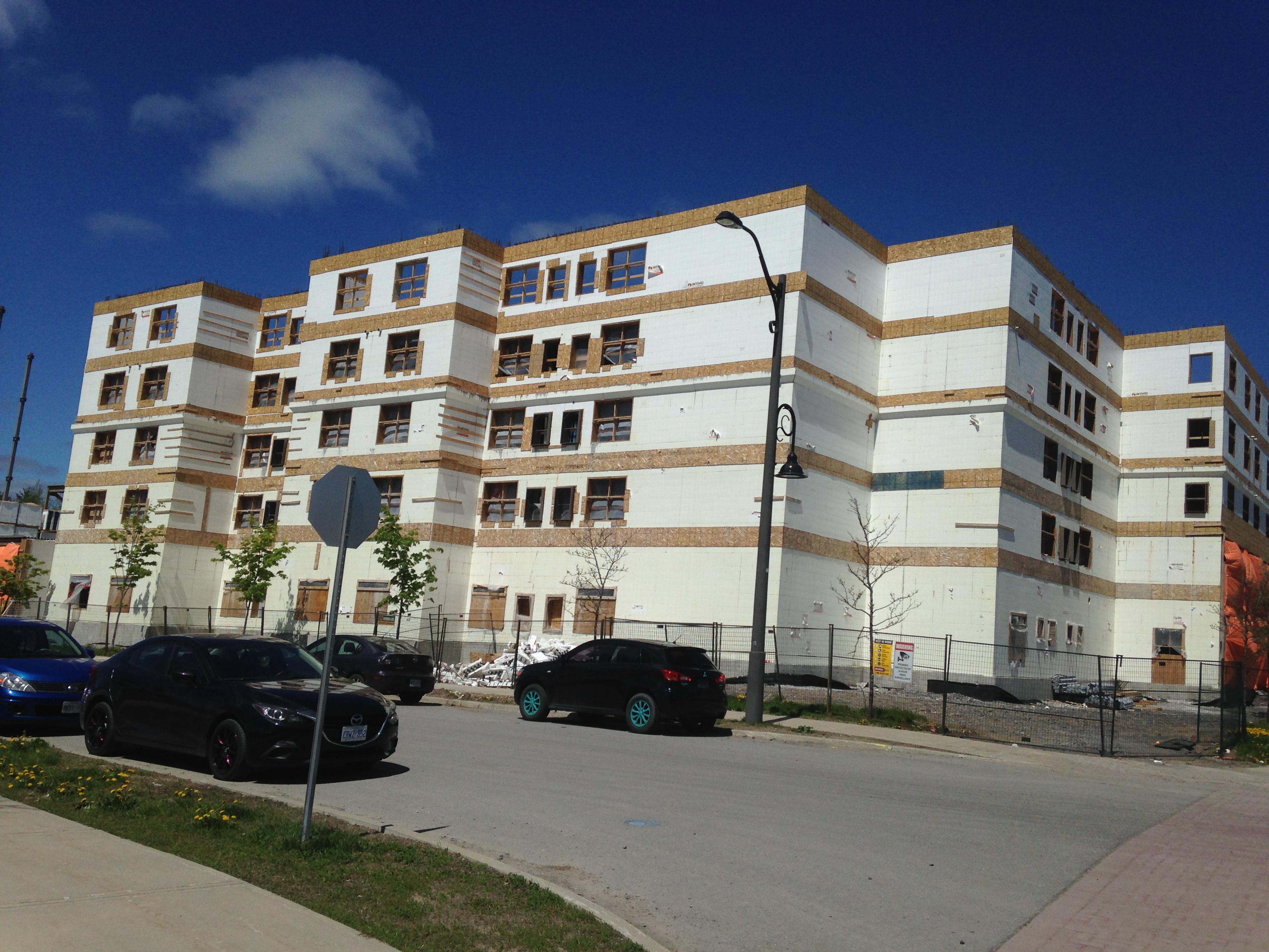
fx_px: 1210
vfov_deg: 42.9
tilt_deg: +4.5
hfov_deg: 55.4
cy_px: 476
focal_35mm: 33
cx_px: 634
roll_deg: -3.9
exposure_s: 1/5435
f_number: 2.4
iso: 50
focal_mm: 4.12
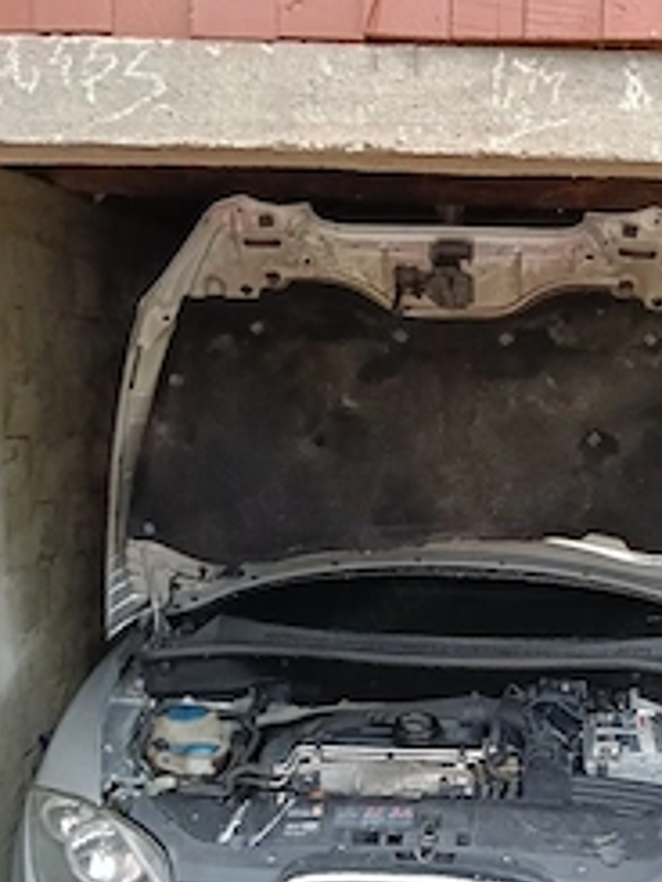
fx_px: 1121
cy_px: 608
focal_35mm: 44
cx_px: 522
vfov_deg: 42.2
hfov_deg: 32.1
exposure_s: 1/50.3
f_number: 1.8
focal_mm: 3.98
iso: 400
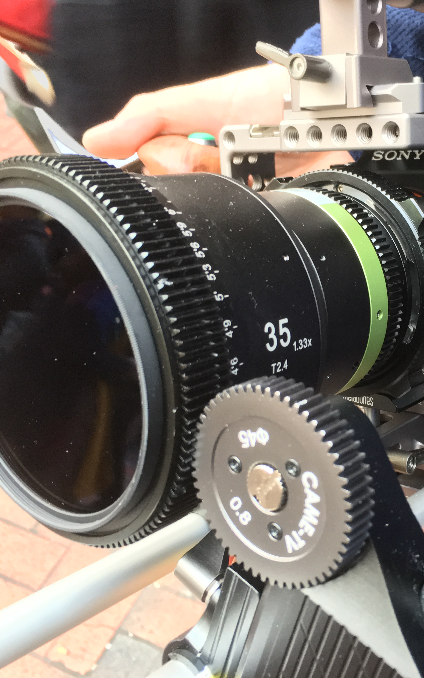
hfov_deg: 29.4
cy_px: 342
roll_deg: +12.7
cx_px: 371
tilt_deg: -44.1
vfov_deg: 47.2
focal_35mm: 42
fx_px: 777
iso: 200
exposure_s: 1/33
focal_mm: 4.15
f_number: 2.2
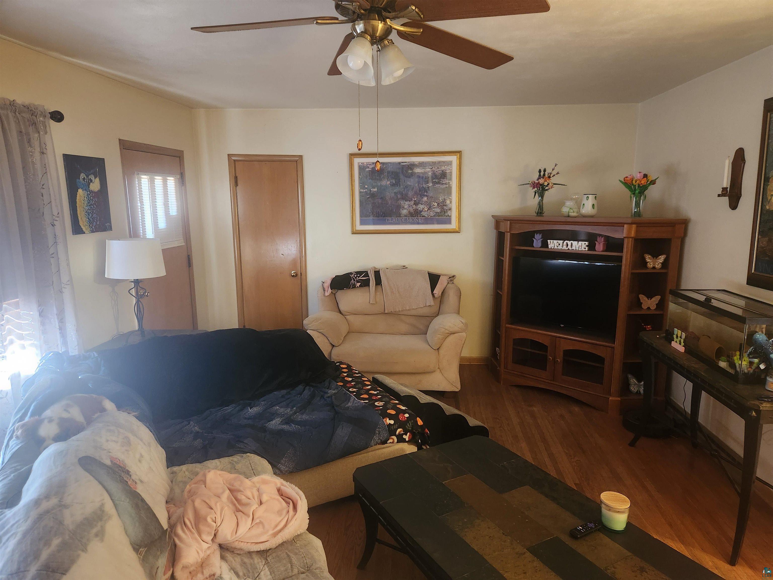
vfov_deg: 58.9
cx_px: 386
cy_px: 290
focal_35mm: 23
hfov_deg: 73.9
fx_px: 514
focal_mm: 5.4
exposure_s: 1/30
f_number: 1.8
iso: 500
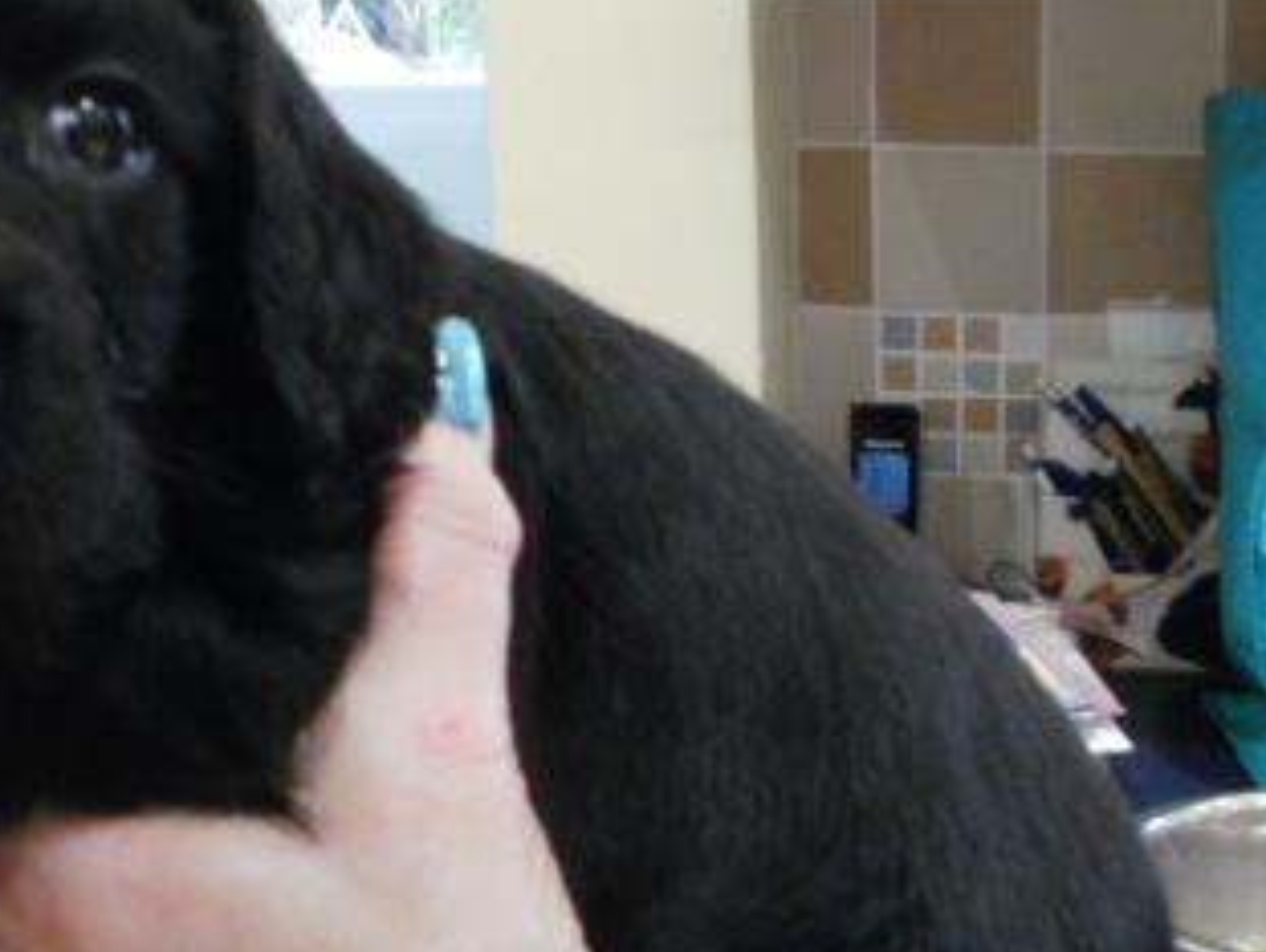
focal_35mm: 74
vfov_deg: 19.9
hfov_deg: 25.0
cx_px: 0
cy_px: 476
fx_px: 2710
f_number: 3.5
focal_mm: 6.3
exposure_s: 1/30
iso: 400
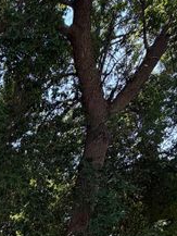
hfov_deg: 26.5
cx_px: -73
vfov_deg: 32.0
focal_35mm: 43
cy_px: 315
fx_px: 293
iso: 40
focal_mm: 2.22
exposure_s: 1/607
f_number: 2.2
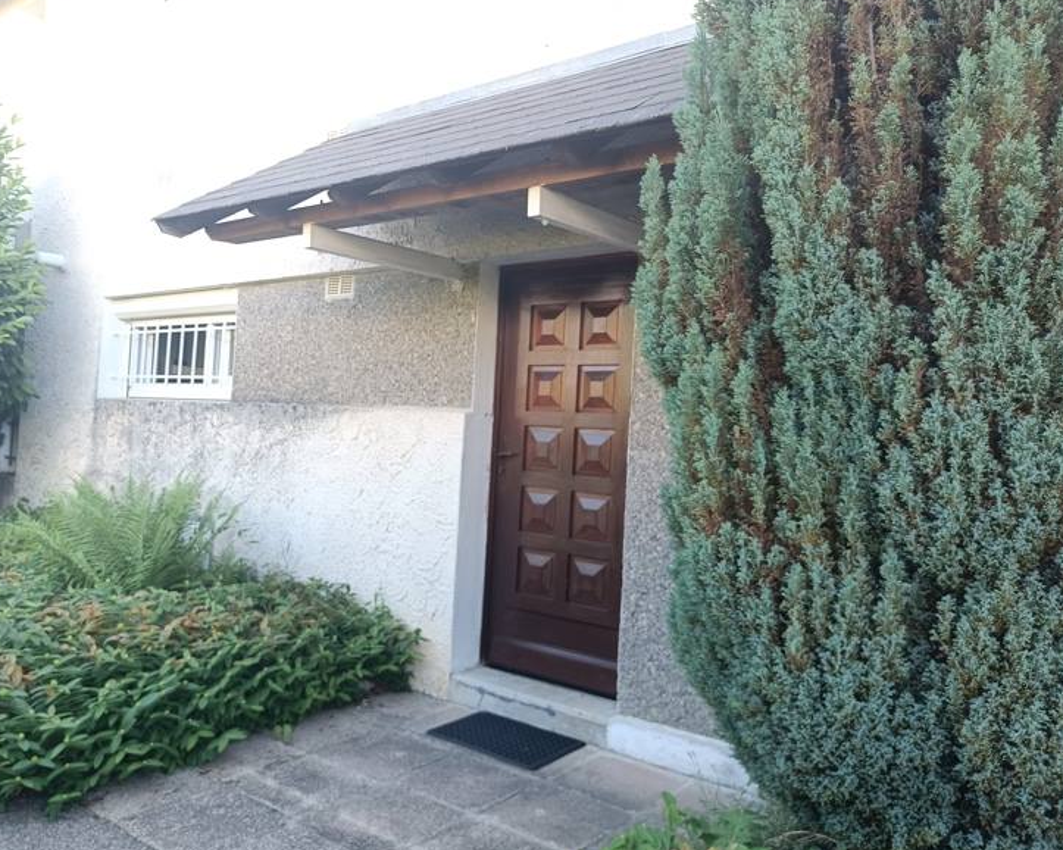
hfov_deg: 64.1
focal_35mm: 27
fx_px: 849
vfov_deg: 53.2
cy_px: 418
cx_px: 518
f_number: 1.7
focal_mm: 4.7
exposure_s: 1/100
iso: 320
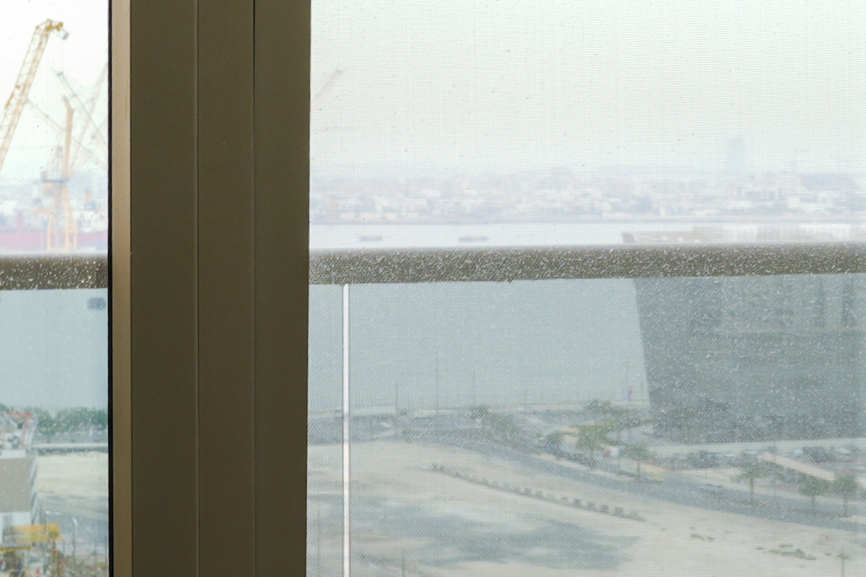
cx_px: 874
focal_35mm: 87
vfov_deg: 15.7
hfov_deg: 22.4
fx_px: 2093
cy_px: 256
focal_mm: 20
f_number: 8
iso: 80
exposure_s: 1/20
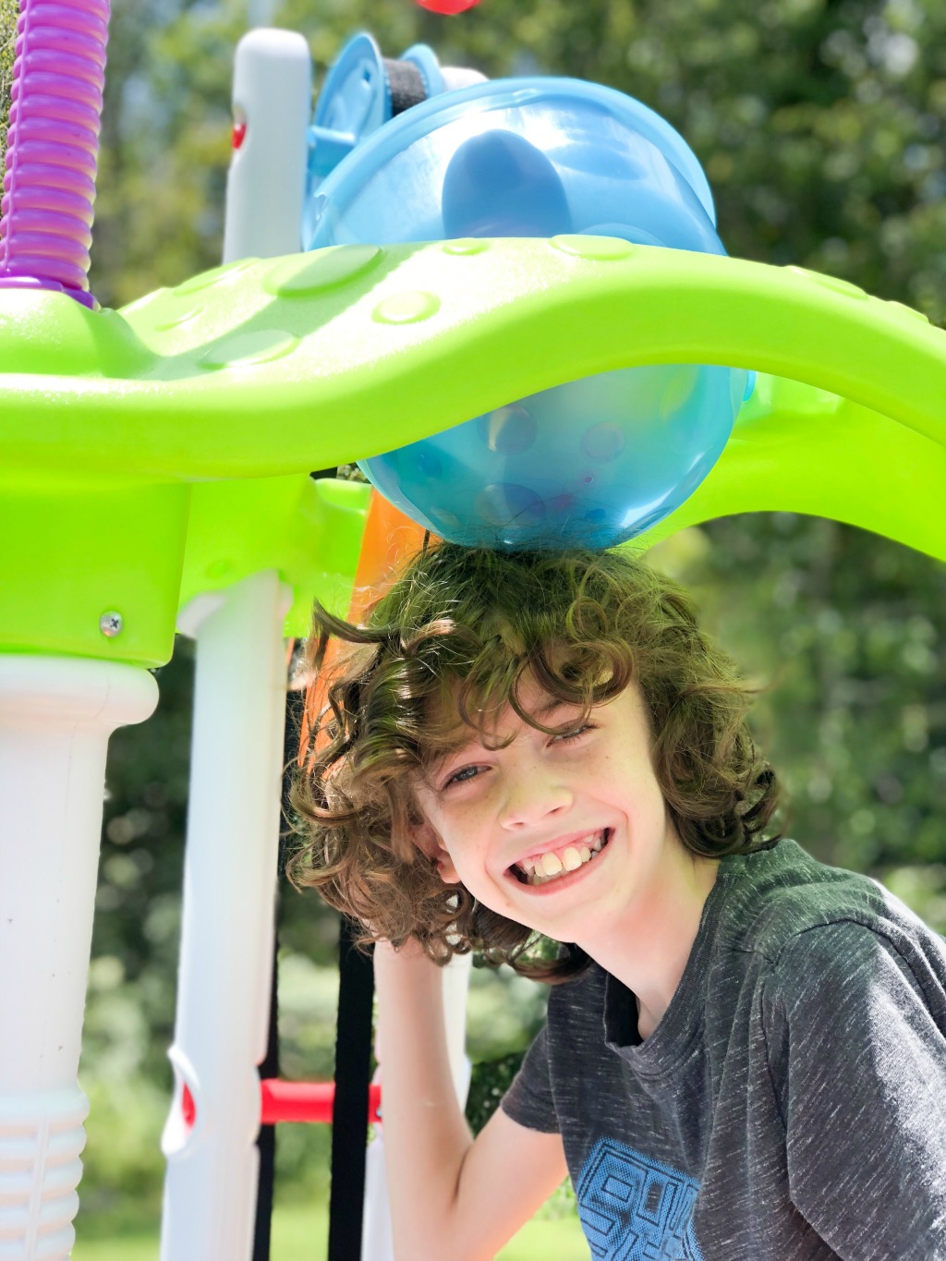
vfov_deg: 33.8
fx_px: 2077
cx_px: 473
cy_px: 630
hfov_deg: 25.7
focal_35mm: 57
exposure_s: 1/149
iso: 20
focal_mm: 6.6
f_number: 2.8
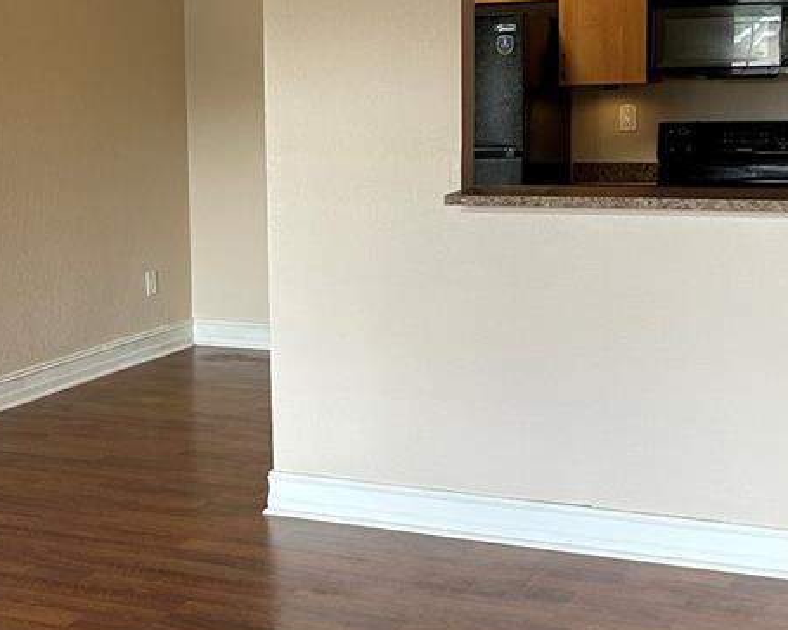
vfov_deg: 22.8
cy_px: 248
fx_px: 1563
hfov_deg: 28.0
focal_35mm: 67
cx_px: 229
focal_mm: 5.7
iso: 100
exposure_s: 1/120
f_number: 1.5
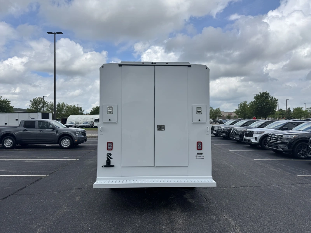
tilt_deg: +2.2
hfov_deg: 71.6
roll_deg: +0.8
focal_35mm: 24
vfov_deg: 56.8
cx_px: 156
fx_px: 216
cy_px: 116
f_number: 1.78
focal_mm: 6.76
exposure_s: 1/7092
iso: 80
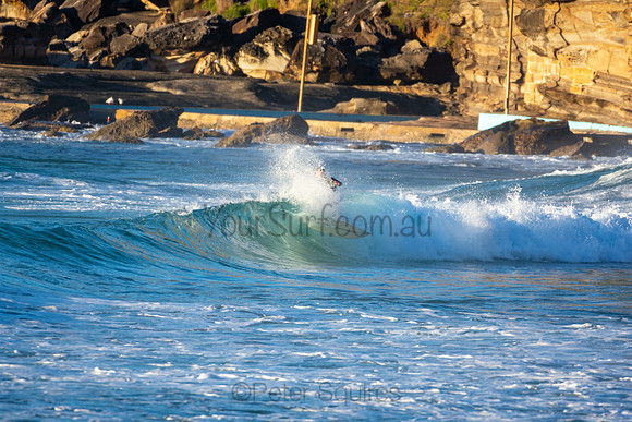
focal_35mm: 750
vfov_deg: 1.8
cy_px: 211
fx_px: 13169
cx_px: 316
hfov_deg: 2.7
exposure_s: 1/640
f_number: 5.6
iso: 220
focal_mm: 500
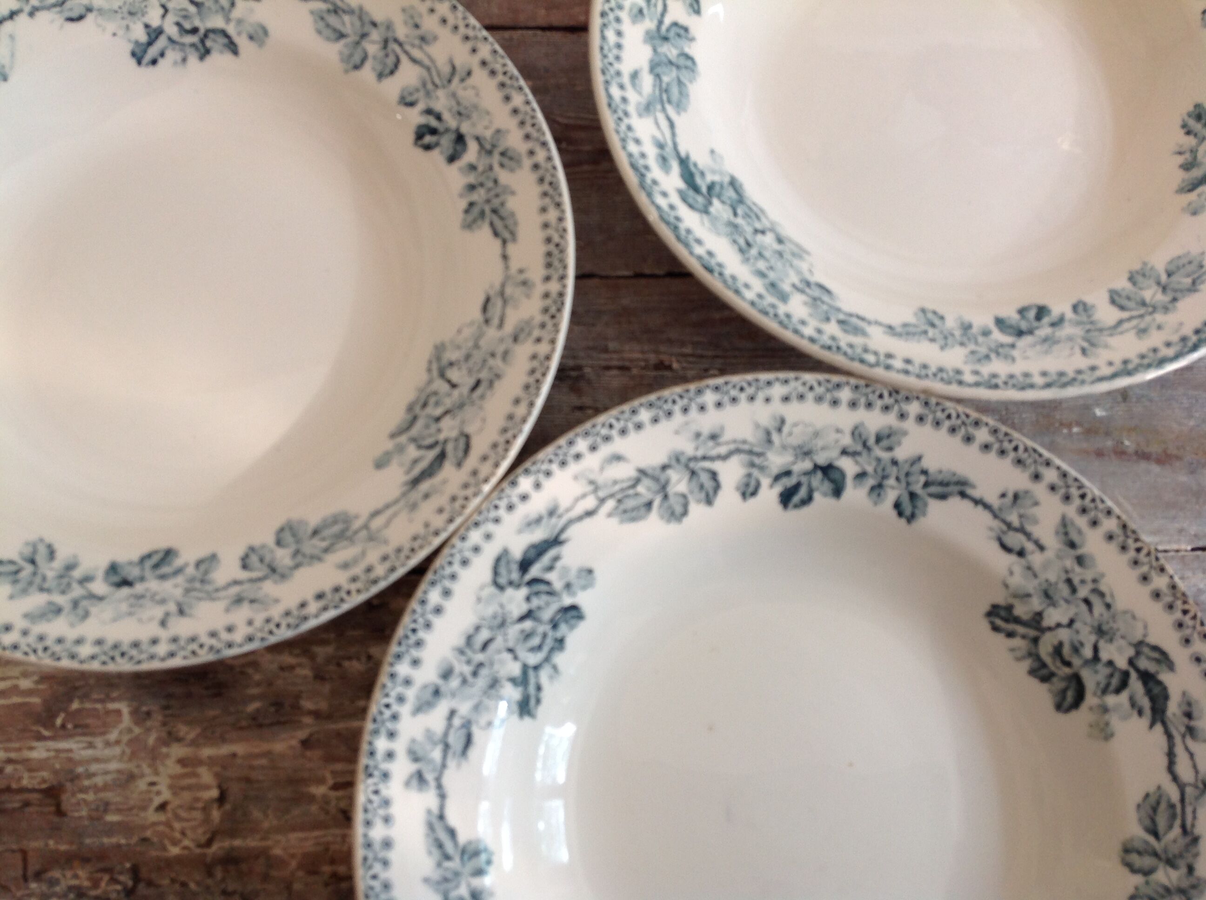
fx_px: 1218
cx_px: 603
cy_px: 450
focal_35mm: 35
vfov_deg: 40.6
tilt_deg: -73.6
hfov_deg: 52.7
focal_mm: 4.28
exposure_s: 1/17
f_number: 2.4
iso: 50
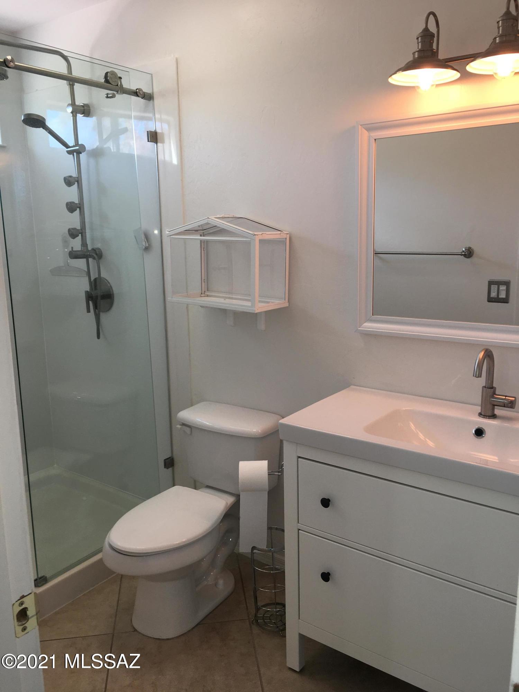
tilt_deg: -10.8
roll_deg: -0.4
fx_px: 580
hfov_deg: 48.2
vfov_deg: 61.7
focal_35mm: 29
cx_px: 260
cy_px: 346
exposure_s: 1/40
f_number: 2.2
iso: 25
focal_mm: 4.15
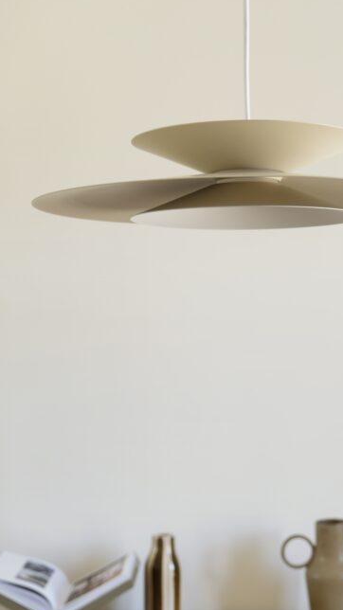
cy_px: 299
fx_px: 1327
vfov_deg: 25.9
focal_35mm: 82
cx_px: 254
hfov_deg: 14.7
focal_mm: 37.6
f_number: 4
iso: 125
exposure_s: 1/2400
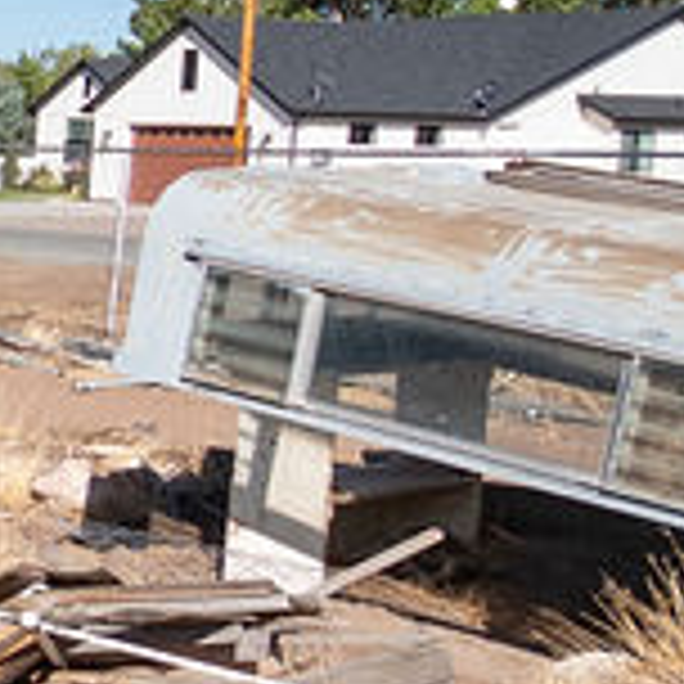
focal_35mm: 86
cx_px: -1058
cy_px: 290
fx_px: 1923
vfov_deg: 20.2
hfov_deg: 13.4
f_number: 4
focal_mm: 10
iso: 100
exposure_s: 1/1250
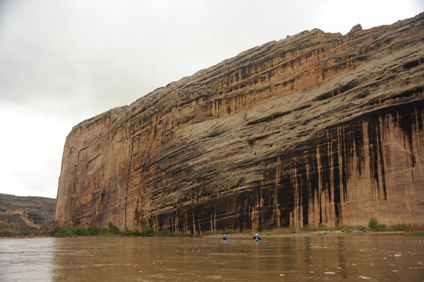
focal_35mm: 31
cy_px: 141
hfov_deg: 60.3
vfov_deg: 42.3
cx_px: 212
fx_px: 365
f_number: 6.3
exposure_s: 1/640
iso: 400
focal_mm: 31
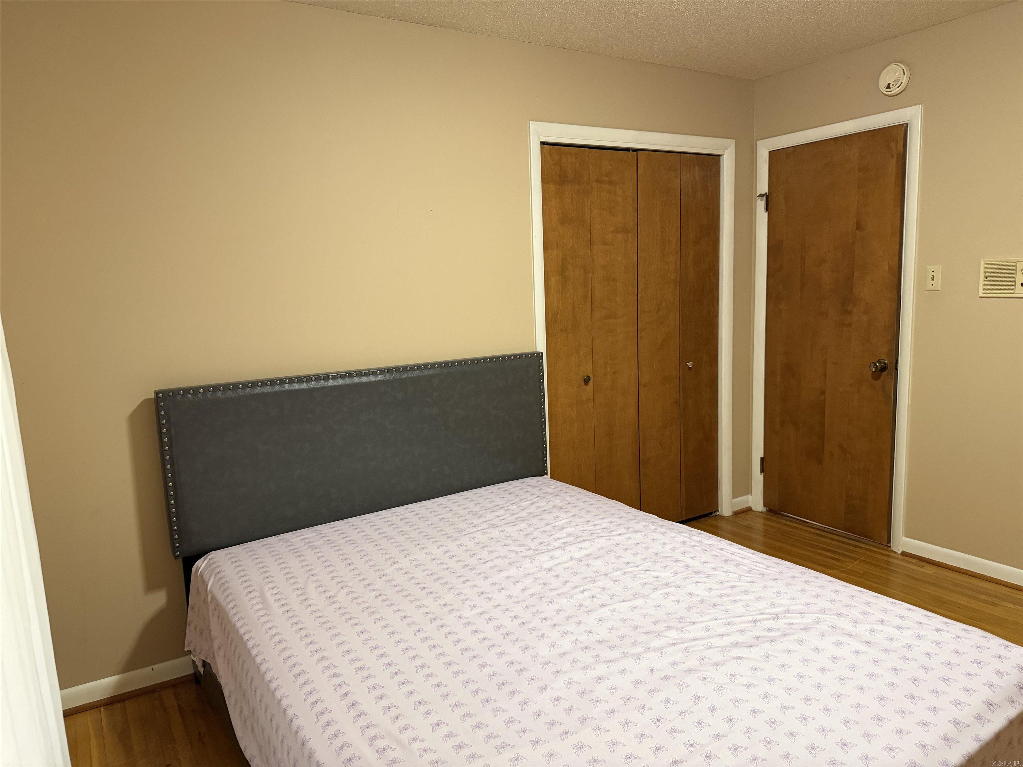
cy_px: 384
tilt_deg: -7.6
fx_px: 709
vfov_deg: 56.8
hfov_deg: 71.6
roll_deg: +2.0
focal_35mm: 24
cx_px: 512
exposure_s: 1/60
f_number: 1.78
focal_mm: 6.76
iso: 400
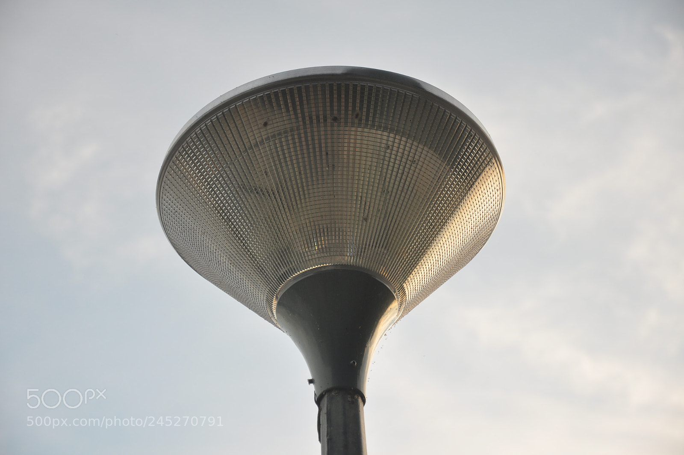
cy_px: 228
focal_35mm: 112
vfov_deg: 12.1
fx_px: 2135
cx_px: 342
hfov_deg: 18.2
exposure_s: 1/100
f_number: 5.3
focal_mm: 75
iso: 200
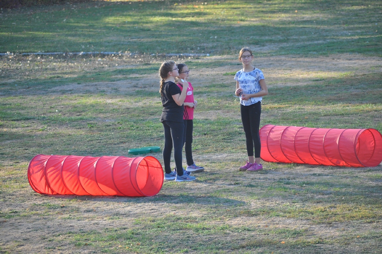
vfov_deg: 4.6
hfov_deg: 6.9
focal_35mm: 300
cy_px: 127
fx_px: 3179
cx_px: 191
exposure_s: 1/250
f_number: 6.3
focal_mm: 200
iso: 450
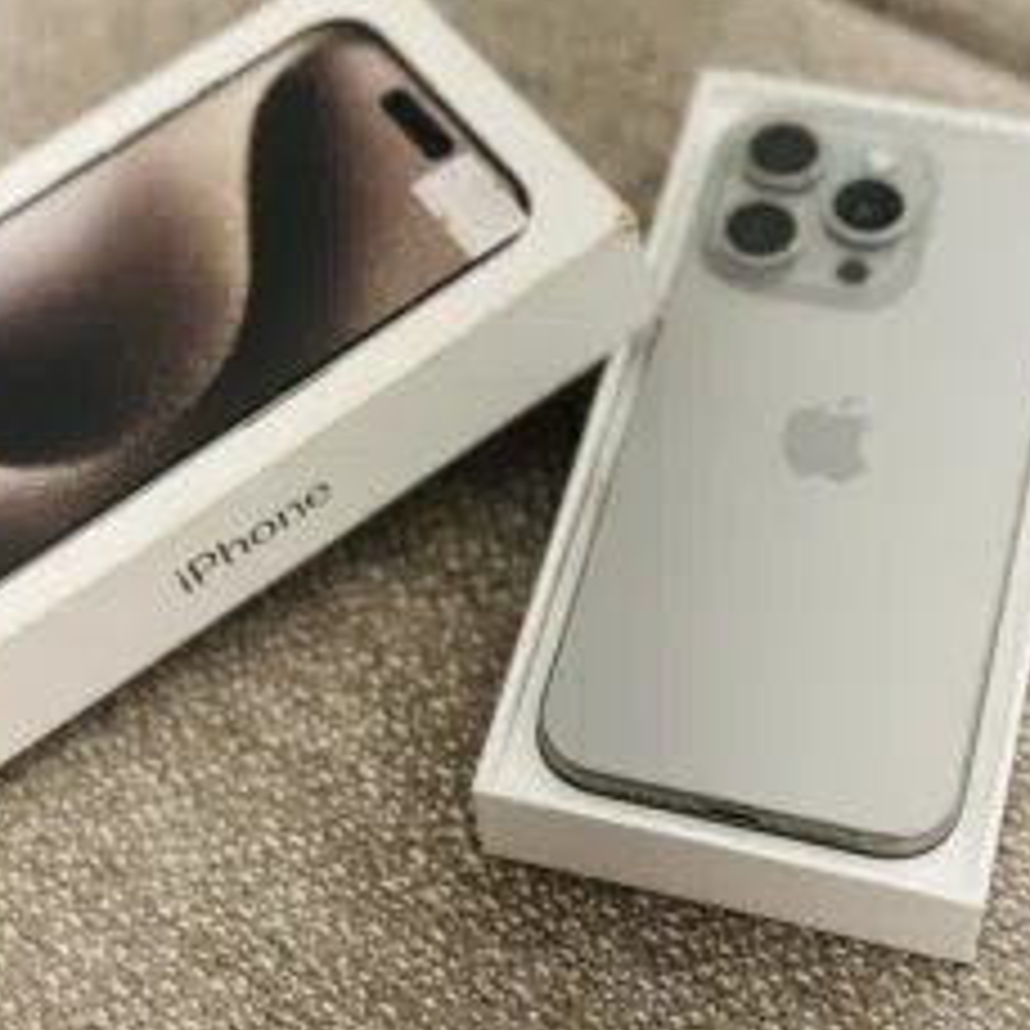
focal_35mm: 74
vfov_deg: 23.3
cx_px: 612
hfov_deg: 23.3
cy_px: 432
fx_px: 2491
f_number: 1.78
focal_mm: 6.86
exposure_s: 1/60
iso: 250
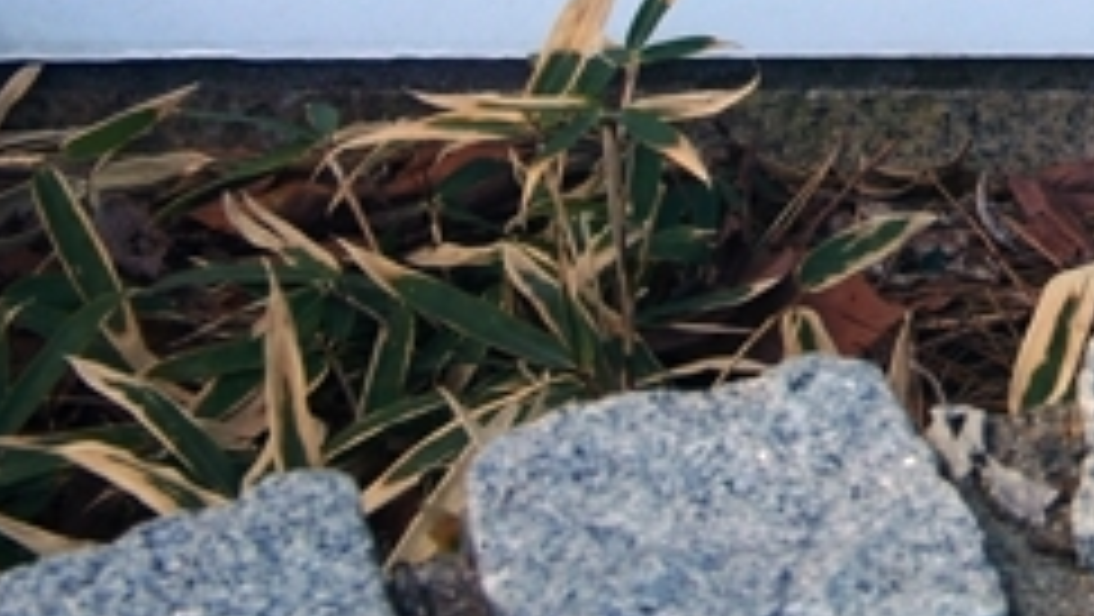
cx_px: 1468
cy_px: -474
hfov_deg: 13.3
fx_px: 4499
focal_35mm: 155
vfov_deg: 7.6
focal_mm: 30
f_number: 6.3
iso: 200
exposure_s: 1/320
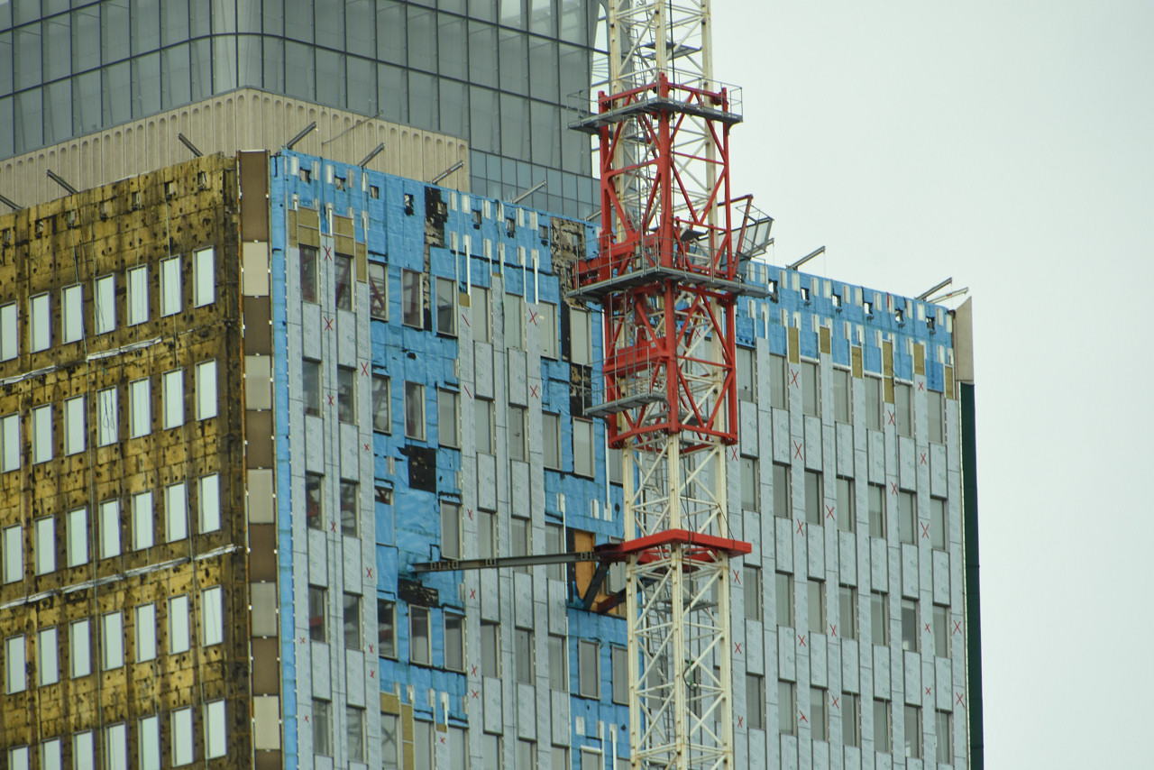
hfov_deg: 5.5
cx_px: 577
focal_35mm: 375
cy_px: 385
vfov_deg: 3.7
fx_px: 12023
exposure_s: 1/250
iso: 200
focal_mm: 250
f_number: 9
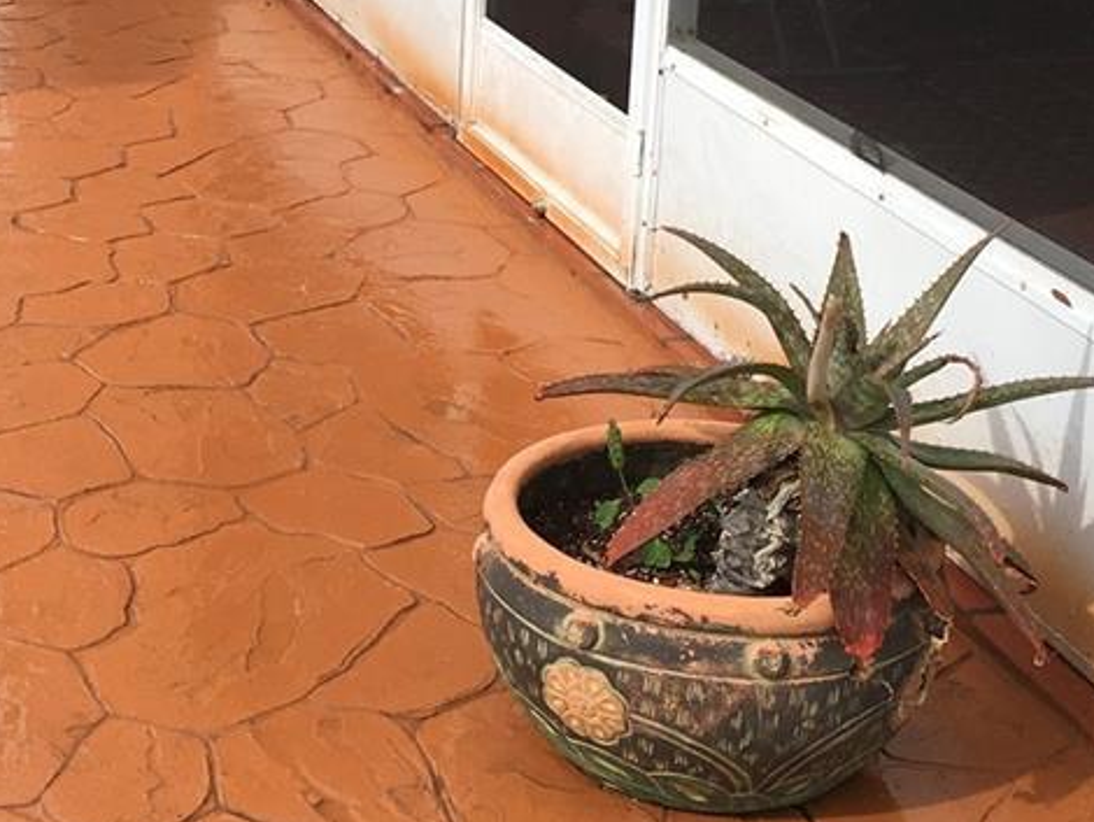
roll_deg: -1.6
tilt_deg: -14.5
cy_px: 86
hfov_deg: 25.9
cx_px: 254
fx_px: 2340
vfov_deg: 19.6
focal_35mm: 74
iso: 25
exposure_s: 1/1099
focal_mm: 4.15
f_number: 2.2
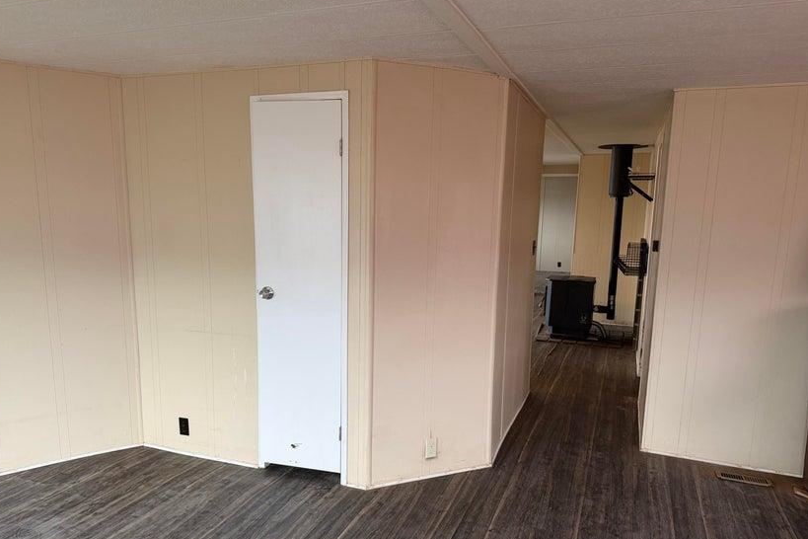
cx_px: 390
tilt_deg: -10.4
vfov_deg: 49.4
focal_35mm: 26
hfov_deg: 69.4
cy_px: 309
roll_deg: -0.3
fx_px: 584
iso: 250
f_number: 1.78
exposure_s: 1/60
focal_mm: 6.76
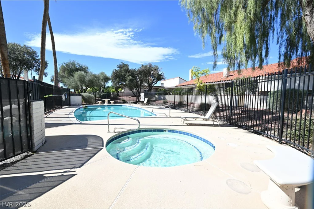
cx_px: 157
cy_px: 104
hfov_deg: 104.2
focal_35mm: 14
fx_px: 122
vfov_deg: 81.2
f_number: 13
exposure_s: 1/60
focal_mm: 14
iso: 100
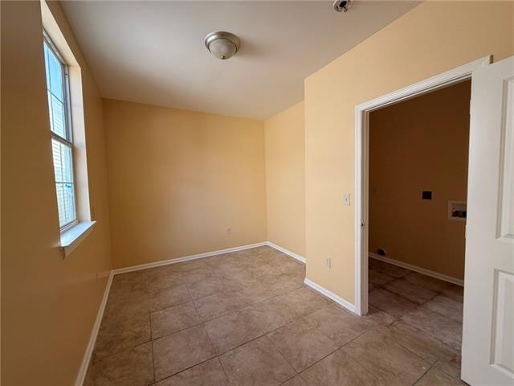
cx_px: 257
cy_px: 193
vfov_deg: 85.7
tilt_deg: -2.4
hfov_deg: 102.1
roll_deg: +2.0
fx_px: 208
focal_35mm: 14
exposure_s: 1/121
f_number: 2.2
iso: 160
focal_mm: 2.22
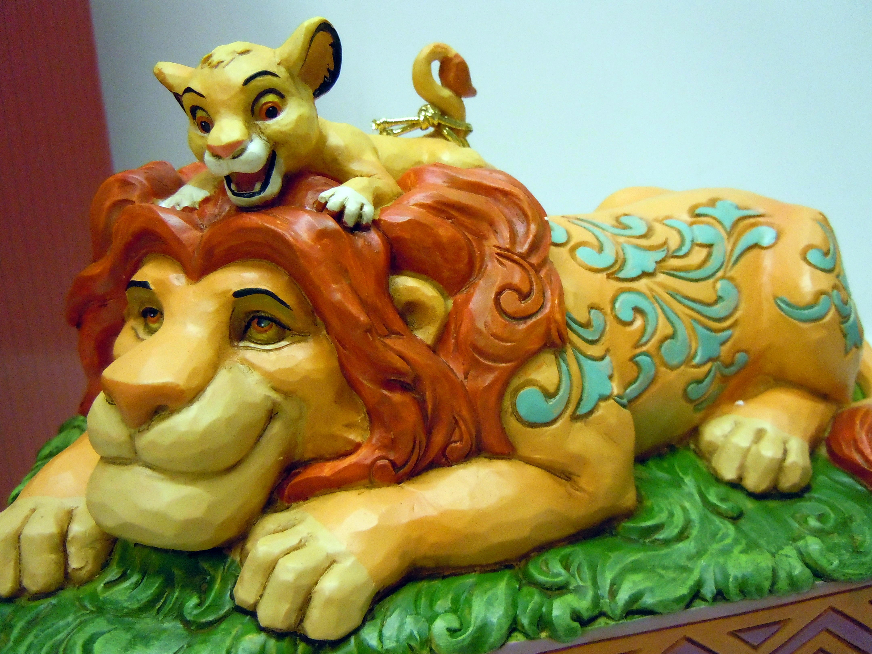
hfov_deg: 60.0
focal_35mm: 30
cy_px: 327
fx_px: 756
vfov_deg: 46.8
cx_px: 436
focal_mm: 5.4
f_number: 3.5
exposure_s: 1/80
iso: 800
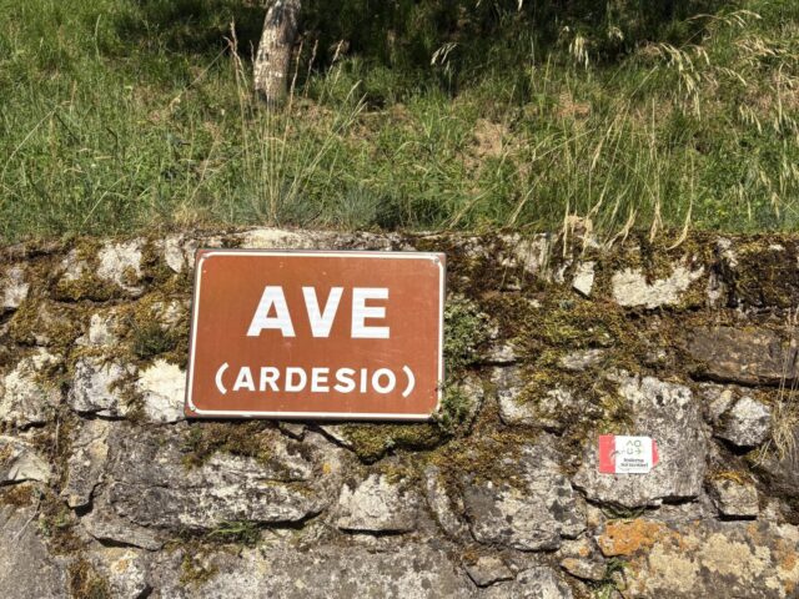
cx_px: 400
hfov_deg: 67.3
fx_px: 600
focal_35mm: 26
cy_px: 300
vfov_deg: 53.1
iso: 50
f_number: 1.6
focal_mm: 5.96
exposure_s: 1/2639
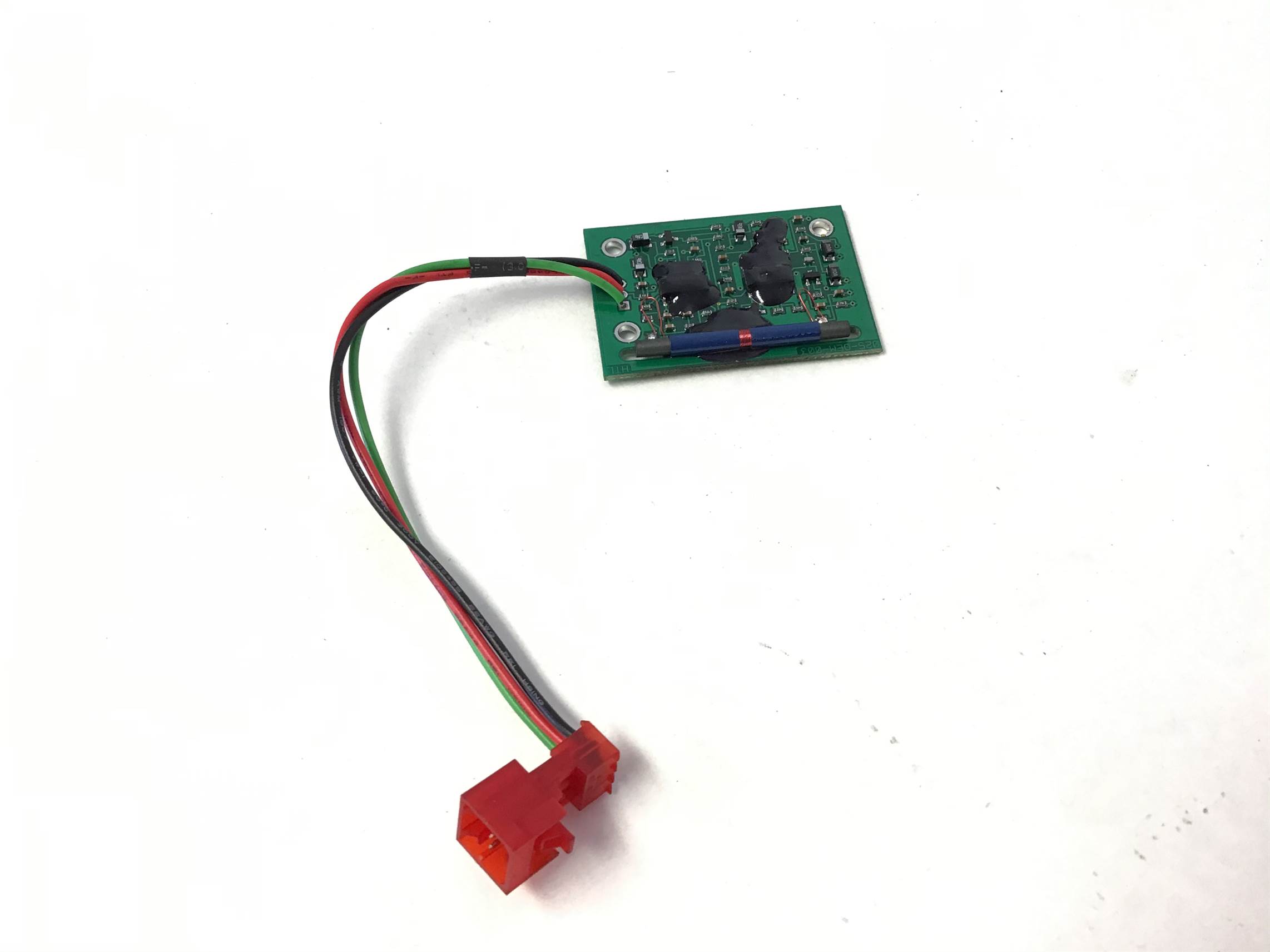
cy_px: 476
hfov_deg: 58.4
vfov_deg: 45.4
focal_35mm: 31
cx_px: 635
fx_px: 1137
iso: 25
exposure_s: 1/33
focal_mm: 3.3
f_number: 2.4
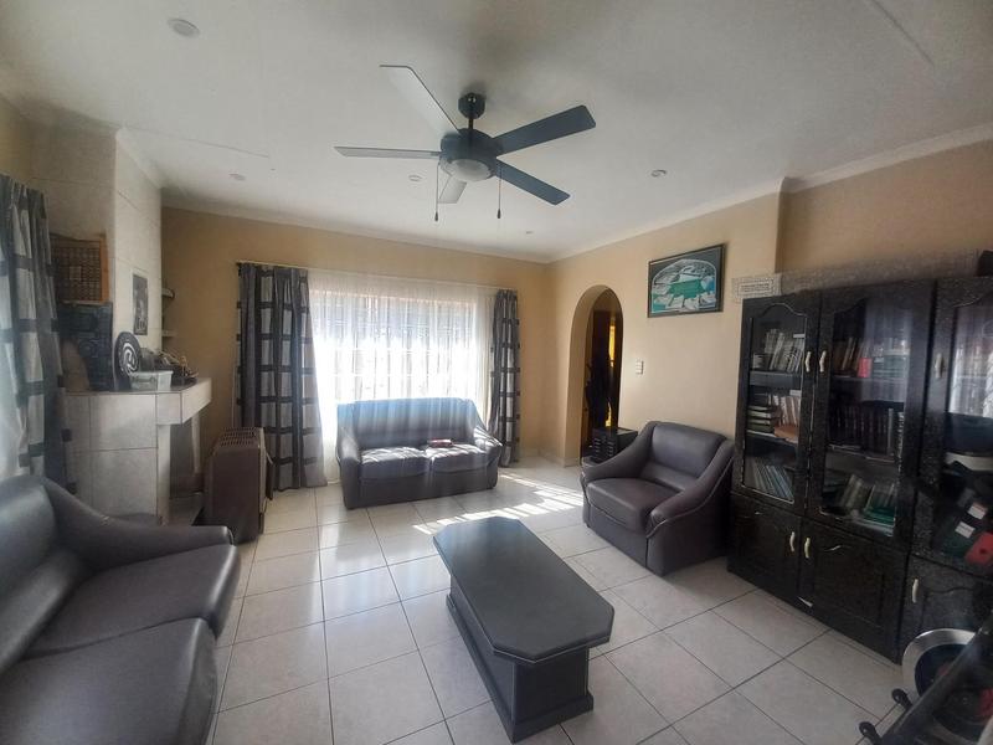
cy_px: 372
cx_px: 496
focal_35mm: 13
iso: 64
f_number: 2.2
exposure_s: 1/100
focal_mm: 1.42
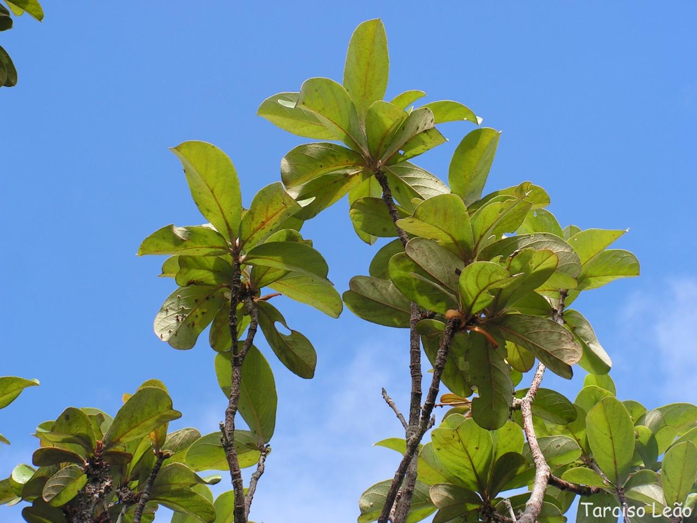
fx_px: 1671
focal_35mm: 83
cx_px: 348
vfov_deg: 17.8
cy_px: 262
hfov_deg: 23.6
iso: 64
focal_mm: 13.9
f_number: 4.8
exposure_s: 1/250
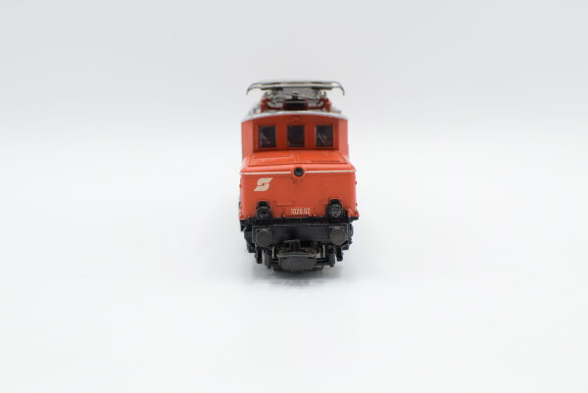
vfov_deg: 25.8
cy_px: 196
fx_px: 858
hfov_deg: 37.8
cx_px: 294
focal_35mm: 52
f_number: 8
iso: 400
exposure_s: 1/200
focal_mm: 35
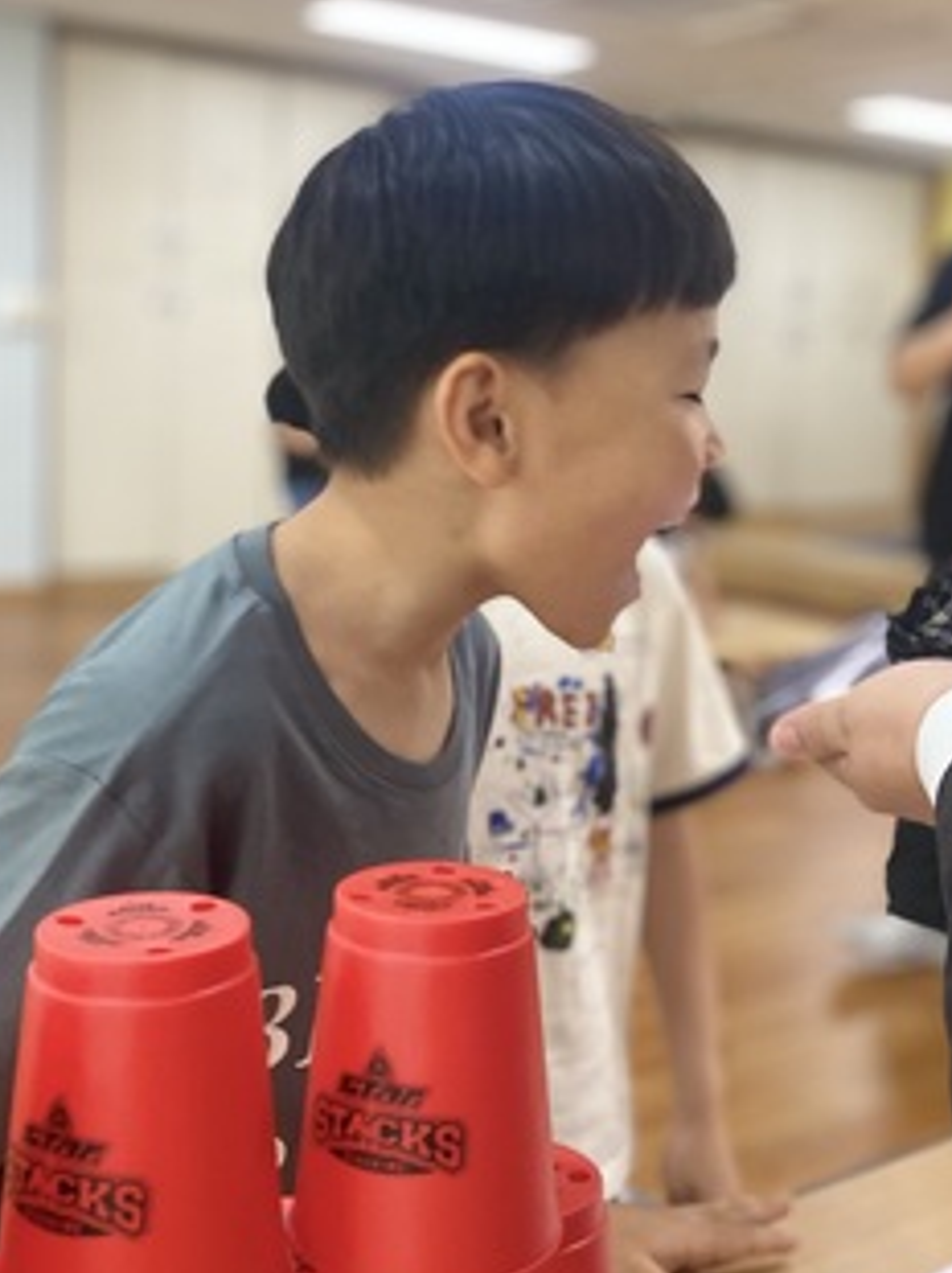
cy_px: 563
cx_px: 474
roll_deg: -2.3
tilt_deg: -6.6
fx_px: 1542
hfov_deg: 34.3
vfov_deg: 44.7
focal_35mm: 42
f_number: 1.8
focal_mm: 4.25
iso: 125
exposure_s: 1/60
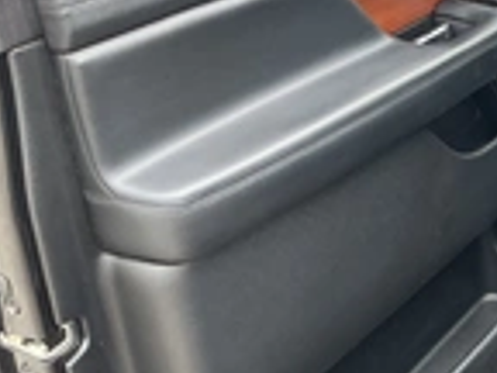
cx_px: 594
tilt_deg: -20.7
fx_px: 1120
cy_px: 73
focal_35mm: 78
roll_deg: +1.4
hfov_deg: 23.0
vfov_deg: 18.7
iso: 64
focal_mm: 3
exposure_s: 1/87
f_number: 1.8
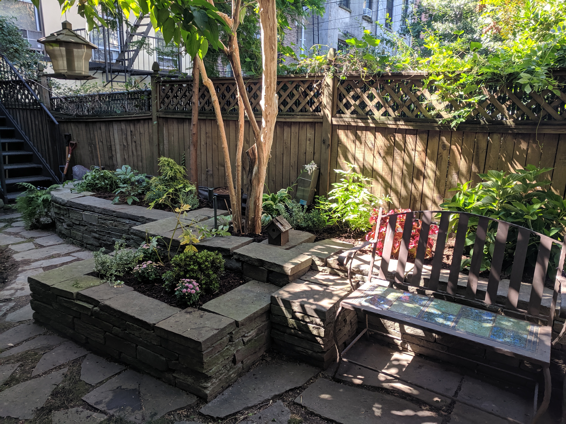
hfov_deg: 67.3
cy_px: 212
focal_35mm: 26
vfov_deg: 53.1
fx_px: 425
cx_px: 283
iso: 48
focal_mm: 4.67
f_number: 2
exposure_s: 1/185
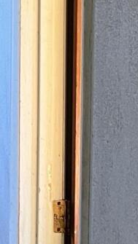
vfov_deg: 12.1
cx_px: -107
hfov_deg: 7.0
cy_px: -125
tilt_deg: -3.8
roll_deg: -0.7
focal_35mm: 169
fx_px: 1097
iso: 125
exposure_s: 1/96
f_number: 1.5
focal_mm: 5.7
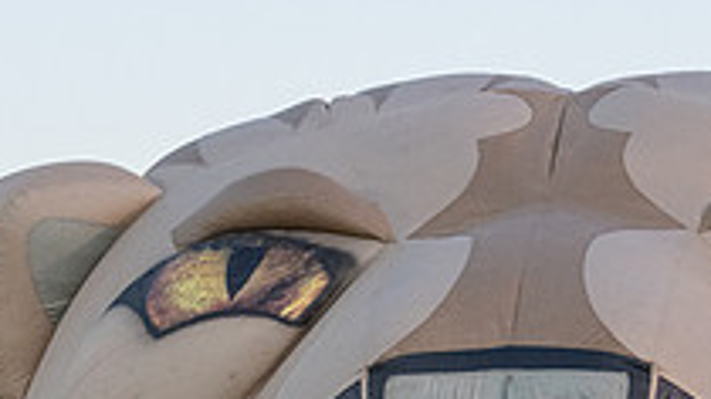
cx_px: 516
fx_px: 5372
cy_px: 834
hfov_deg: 7.6
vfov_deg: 4.2
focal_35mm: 285
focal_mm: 76
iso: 2500
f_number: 4
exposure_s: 1/1250
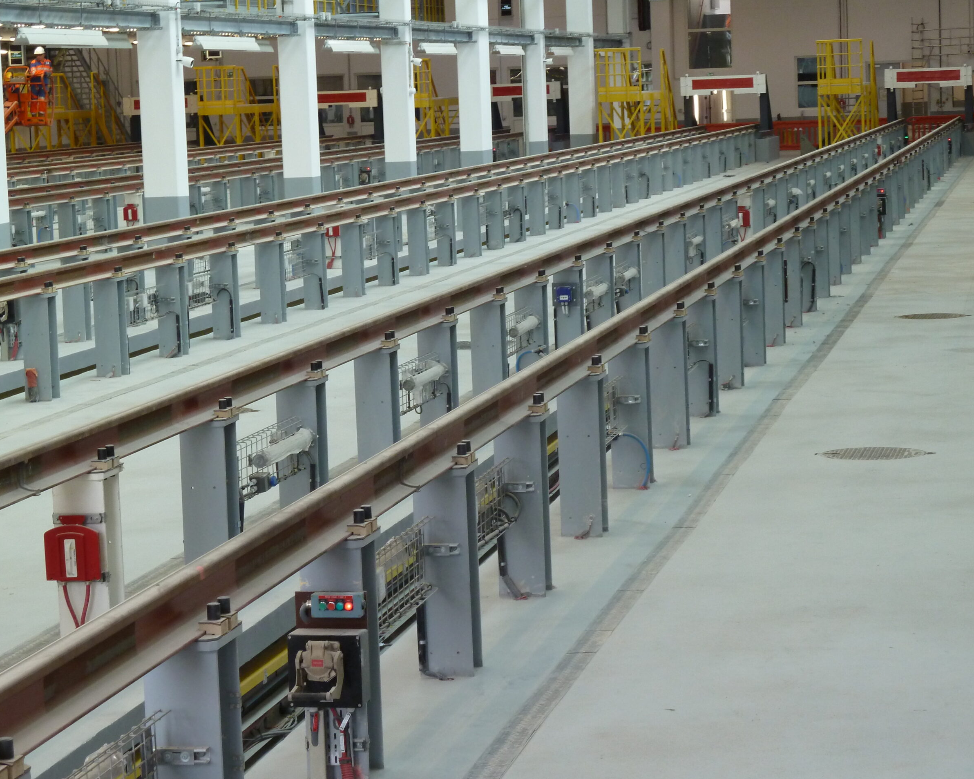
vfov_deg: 14.1
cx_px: 460
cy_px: 389
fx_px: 3142
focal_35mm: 109
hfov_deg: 17.6
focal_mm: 17
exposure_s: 1/50
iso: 200
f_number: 4.3
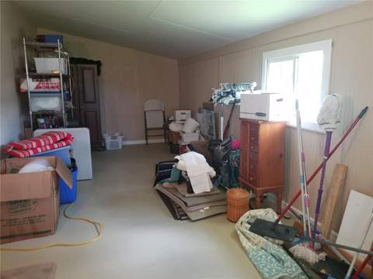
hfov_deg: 67.3
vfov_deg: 53.1
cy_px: 140
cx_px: 186
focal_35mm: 26
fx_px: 280
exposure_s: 1/40
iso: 160
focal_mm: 4.2
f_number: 1.7
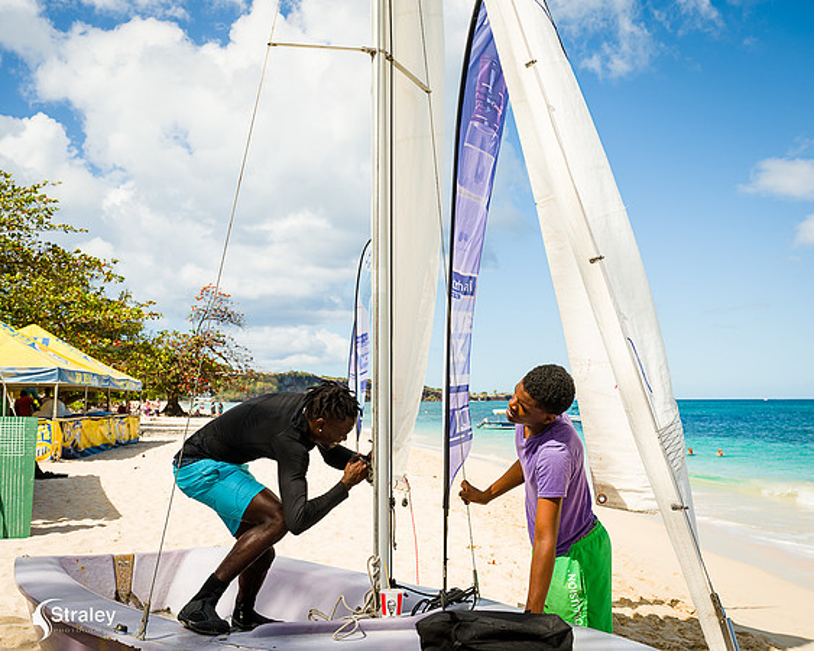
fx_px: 881
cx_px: 439
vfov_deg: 40.5
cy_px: 326
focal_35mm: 37
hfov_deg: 49.5
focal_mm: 32.5
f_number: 6.3
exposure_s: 1/320
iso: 72
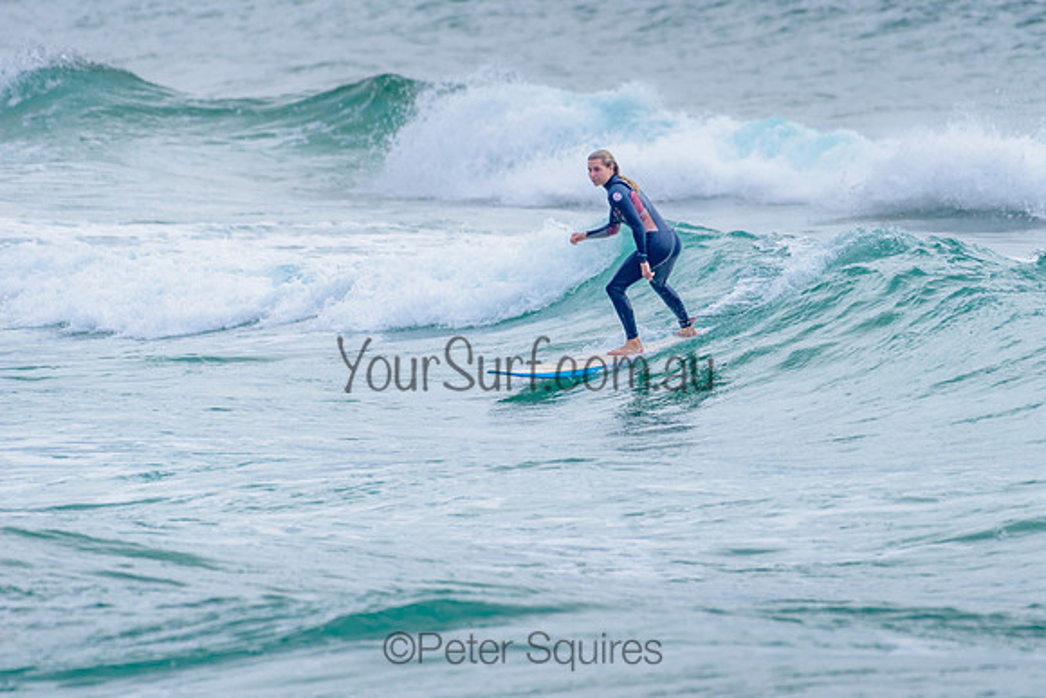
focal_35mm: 613
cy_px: 270
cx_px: 641
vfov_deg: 2.2
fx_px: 17808
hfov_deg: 3.4
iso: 250
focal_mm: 500
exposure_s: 1/2000
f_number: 5.6
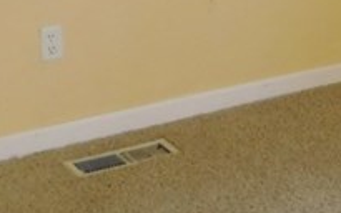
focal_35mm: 122
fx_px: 1133
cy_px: -155
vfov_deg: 10.2
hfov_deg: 16.2
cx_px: 447
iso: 280
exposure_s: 1/30
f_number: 3
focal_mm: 4
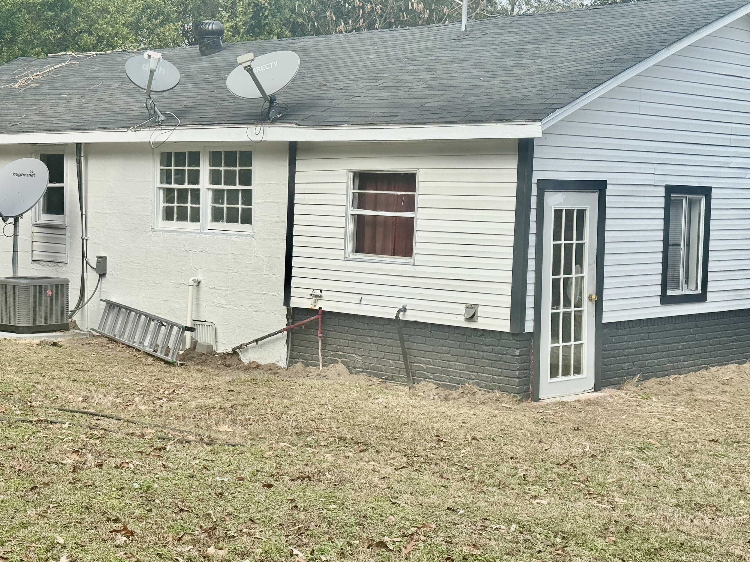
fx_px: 1278
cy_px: 267
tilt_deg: -5.2
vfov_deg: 24.8
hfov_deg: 32.6
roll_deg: -0.9
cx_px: 293
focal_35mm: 59
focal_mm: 6.76
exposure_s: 1/2833
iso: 64
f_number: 1.78
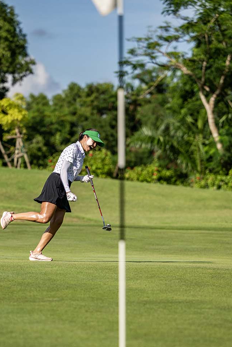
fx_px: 1808
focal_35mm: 187
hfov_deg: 7.3
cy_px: 216
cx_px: 80
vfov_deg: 11.0
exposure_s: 1/8000
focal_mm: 125
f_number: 2.8
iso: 360
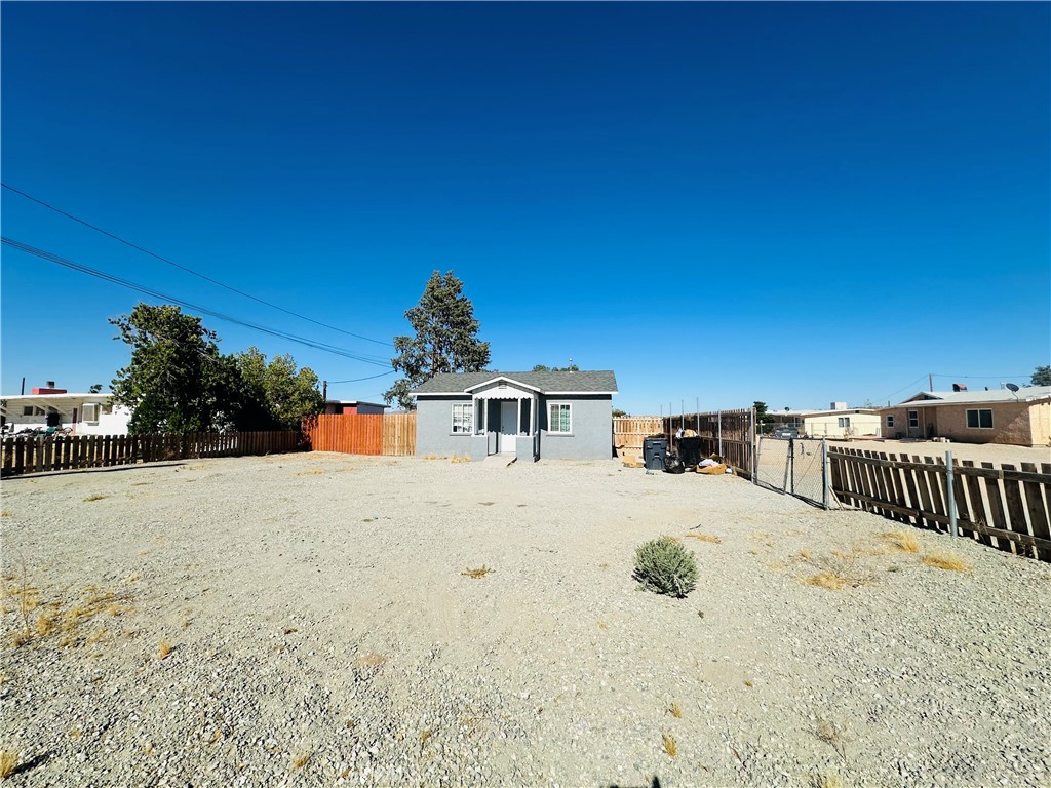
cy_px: 394
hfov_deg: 102.1
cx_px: 526
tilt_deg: +4.1
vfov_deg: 85.7
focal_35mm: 14
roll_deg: -0.5
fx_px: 425
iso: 50
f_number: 2.2
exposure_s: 1/4292
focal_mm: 2.22
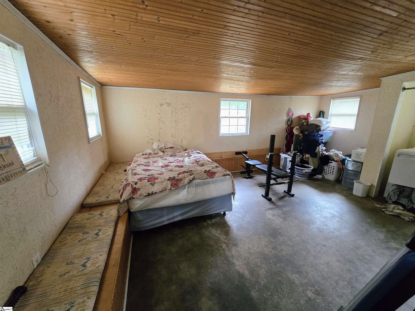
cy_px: 156
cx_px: 208
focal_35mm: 13
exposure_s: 1/60
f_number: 2.2
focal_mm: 2.2
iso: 1000
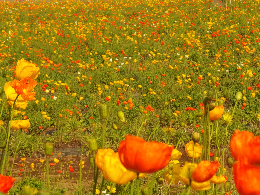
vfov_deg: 10.2
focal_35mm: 145
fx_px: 1089
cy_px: 112
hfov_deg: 13.6
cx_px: 169
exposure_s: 1/800
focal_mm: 19
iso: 125
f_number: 6.3
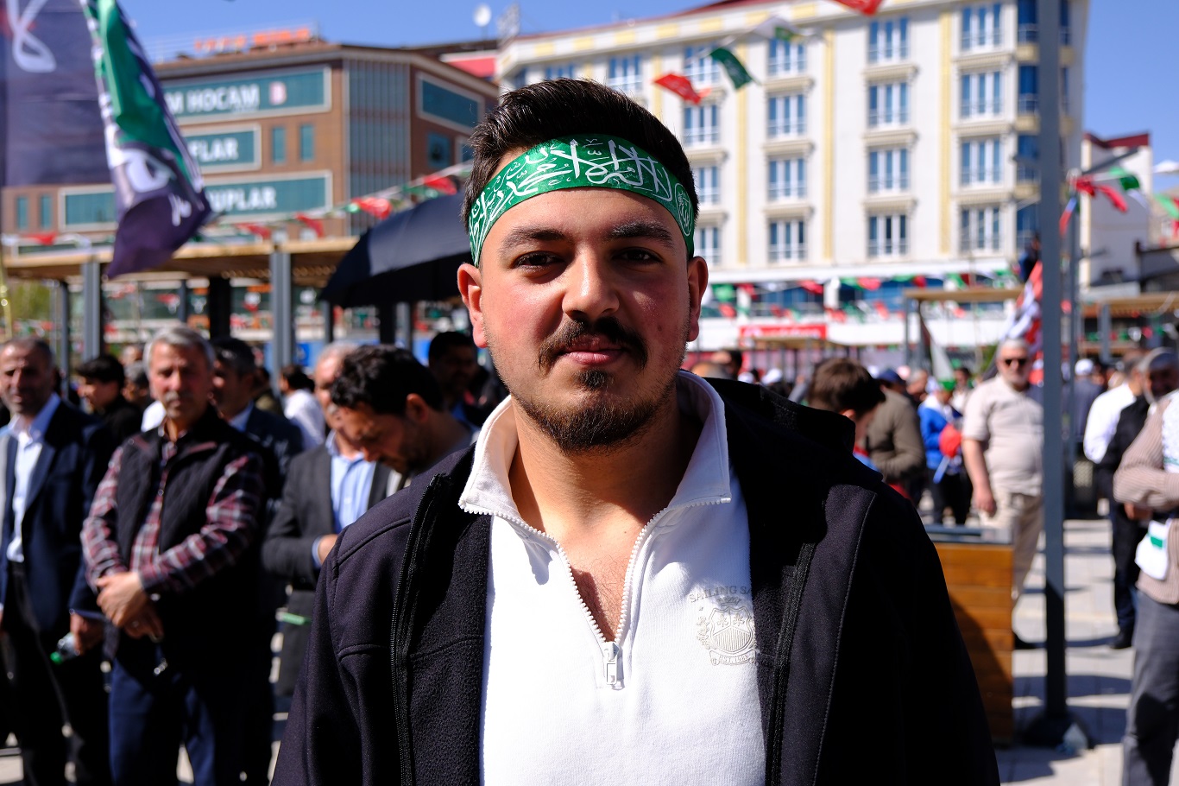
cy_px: 393
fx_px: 1211
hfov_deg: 51.9
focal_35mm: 37
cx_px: 590
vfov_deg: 35.9
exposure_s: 1/2000
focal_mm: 24.7
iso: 320
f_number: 4
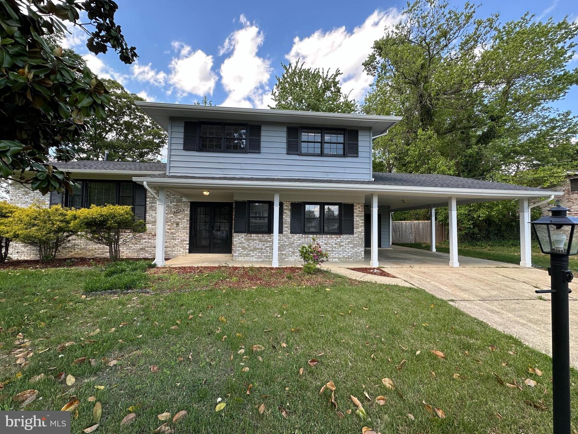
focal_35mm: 14
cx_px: 289
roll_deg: -0.8
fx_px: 234
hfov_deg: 102.1
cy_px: 217
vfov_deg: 85.7
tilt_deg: +2.5
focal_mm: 2.22
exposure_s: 1/284
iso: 40
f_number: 2.2
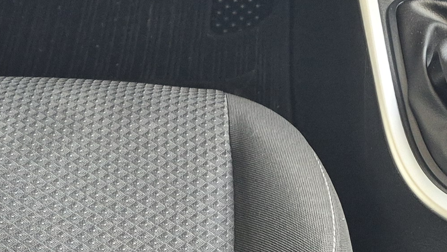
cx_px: 294
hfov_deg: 21.3
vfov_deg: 10.6
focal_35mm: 100
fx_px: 1185
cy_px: -320
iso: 400
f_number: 1.8
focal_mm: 5.4
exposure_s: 1/120
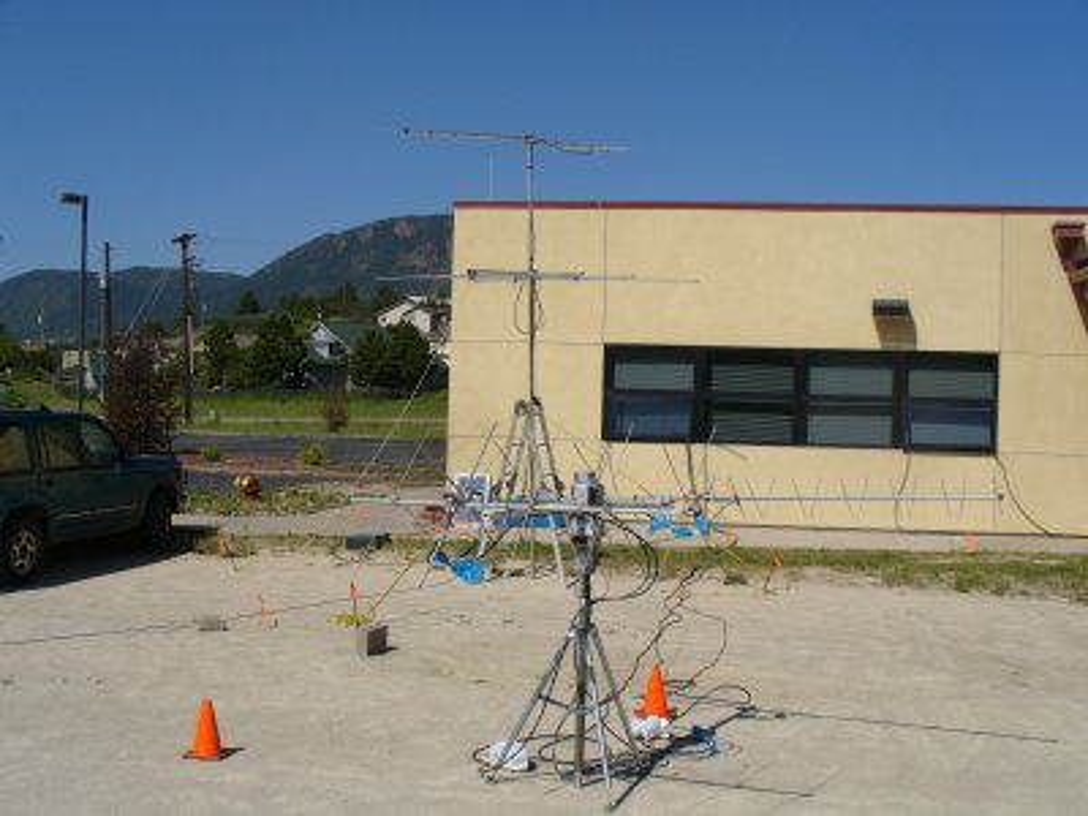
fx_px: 1320
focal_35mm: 42
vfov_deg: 34.3
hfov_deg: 44.8
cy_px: 408
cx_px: 544
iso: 80
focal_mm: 7
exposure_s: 1/640
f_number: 5.8
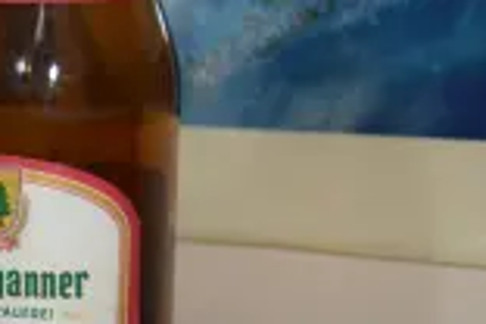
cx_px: -106
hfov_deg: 16.4
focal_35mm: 119
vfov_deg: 11.4
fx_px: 1610
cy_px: 304
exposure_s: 1/60
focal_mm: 31
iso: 280
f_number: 4.2
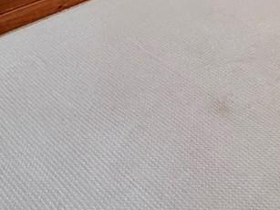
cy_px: -184
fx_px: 590
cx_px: 219
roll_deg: +0.5
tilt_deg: -11.8
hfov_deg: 26.3
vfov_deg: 16.4
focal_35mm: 73
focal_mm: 2.22
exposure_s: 1/74
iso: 320
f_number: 2.2
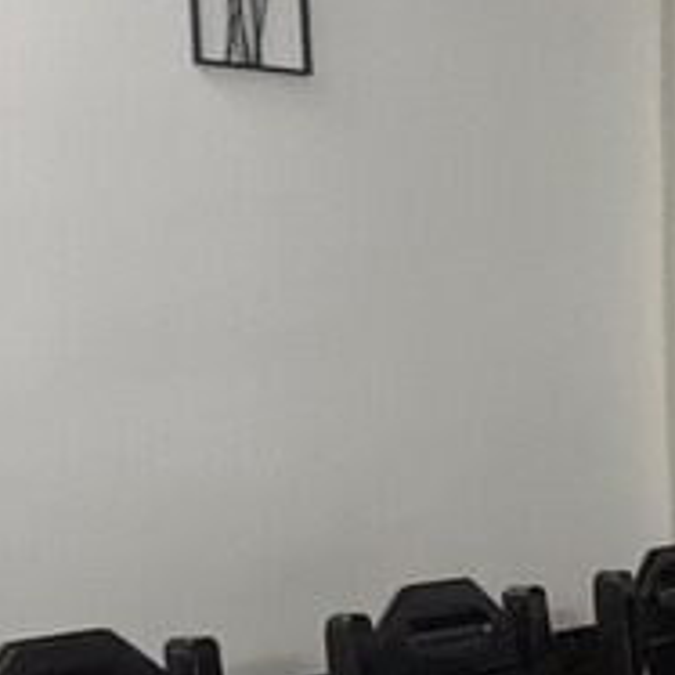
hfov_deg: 14.4
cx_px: 892
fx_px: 2559
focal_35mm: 116
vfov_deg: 14.7
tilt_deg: -8.6
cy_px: 707
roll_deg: +0.9
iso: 1600
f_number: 1.78
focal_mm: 6.76
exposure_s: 1/100
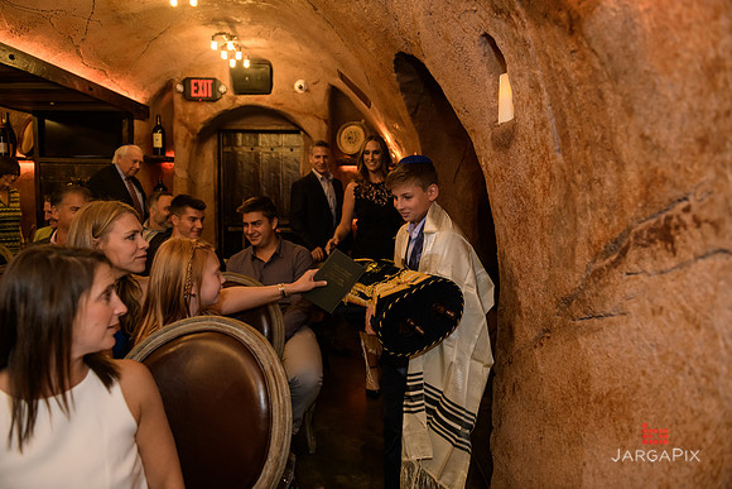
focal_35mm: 24
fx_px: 488
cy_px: 244
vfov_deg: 53.2
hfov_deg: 73.7
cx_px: 366
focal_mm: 24
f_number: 3.2
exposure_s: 1/125
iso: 1600
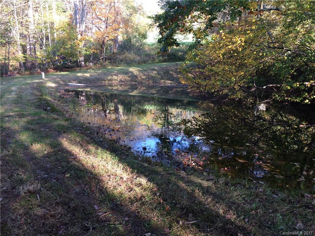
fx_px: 264
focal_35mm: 29
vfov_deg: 48.2
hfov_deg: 61.7
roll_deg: -1.5
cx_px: 158
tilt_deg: -11.1
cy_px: 118
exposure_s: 1/120
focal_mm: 4.15
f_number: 2.2
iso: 32
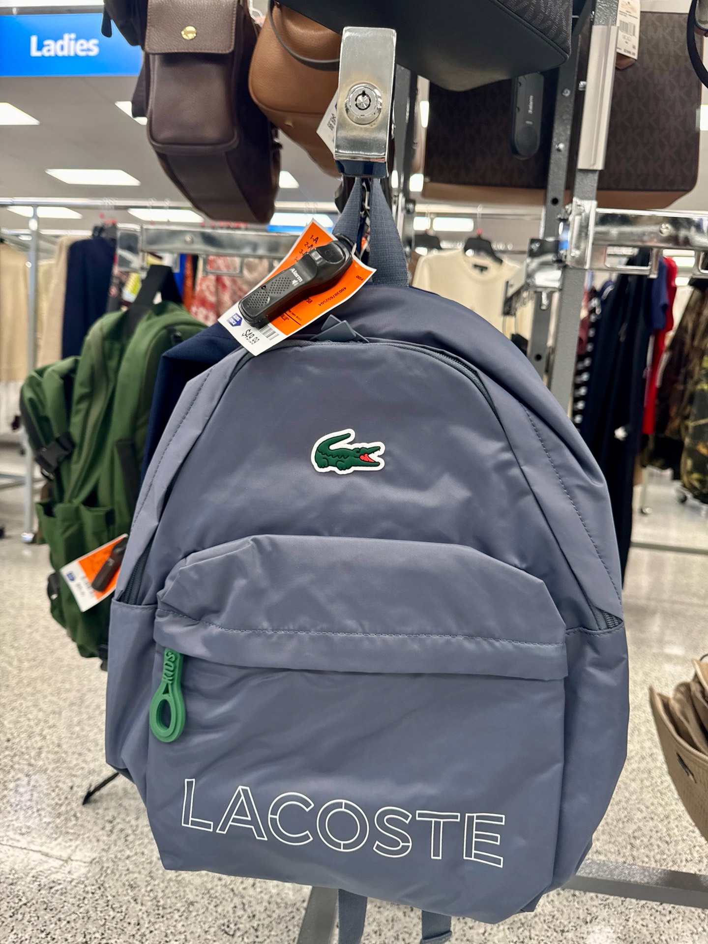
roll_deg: -4.1
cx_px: 354
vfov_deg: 71.6
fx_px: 654
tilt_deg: -8.3
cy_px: 472
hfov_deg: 56.8
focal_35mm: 24
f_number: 1.78
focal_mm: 6.76
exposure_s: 1/60
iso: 160
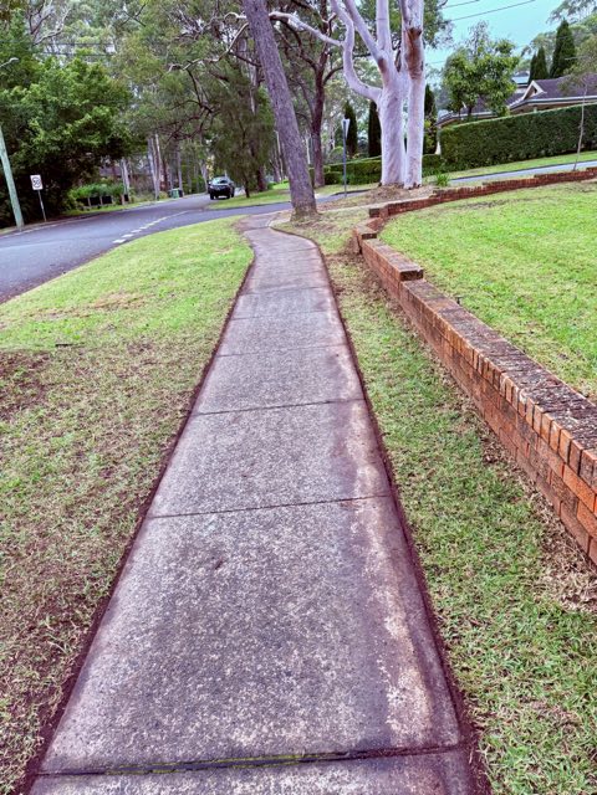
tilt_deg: -24.2
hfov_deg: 56.8
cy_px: 398
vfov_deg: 71.6
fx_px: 552
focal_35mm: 24
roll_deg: +2.0
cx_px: 298
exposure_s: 1/121
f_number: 1.78
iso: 160
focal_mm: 6.76
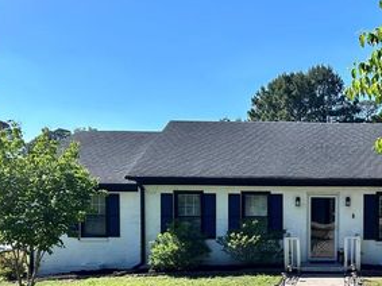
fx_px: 507
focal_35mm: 46
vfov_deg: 30.8
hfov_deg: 39.2
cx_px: 321
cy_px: 223
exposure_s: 1/2841
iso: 50
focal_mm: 5.7
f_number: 1.5
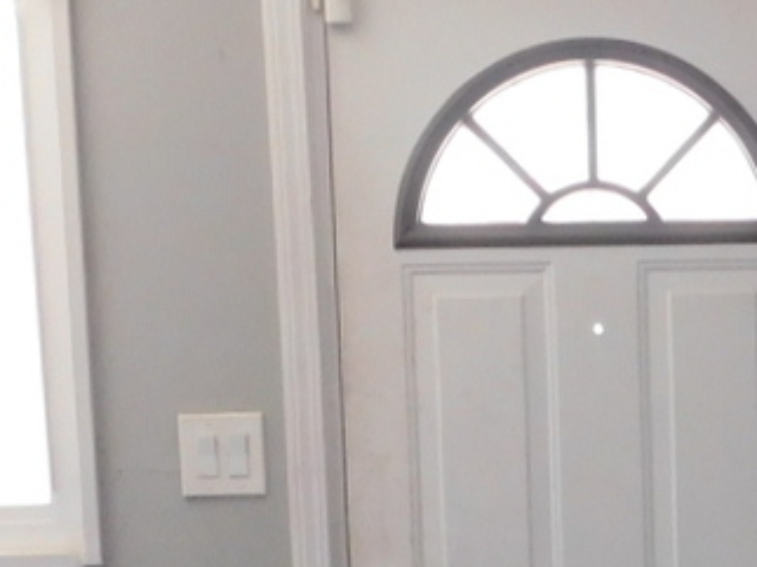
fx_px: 2251
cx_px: 781
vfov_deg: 13.6
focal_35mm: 103
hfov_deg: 18.5
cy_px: 802
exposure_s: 1/30
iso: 280
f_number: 3
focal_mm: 4
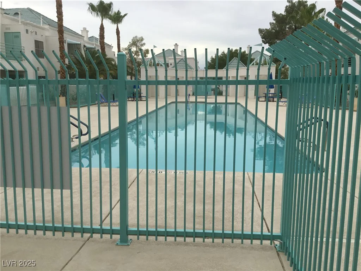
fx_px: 323
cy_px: 136
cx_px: 180
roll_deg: -0.1
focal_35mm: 31
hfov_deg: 58.4
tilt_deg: -8.7
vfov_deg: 45.4
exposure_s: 1/1812
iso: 25
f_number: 2.4
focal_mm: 3.3
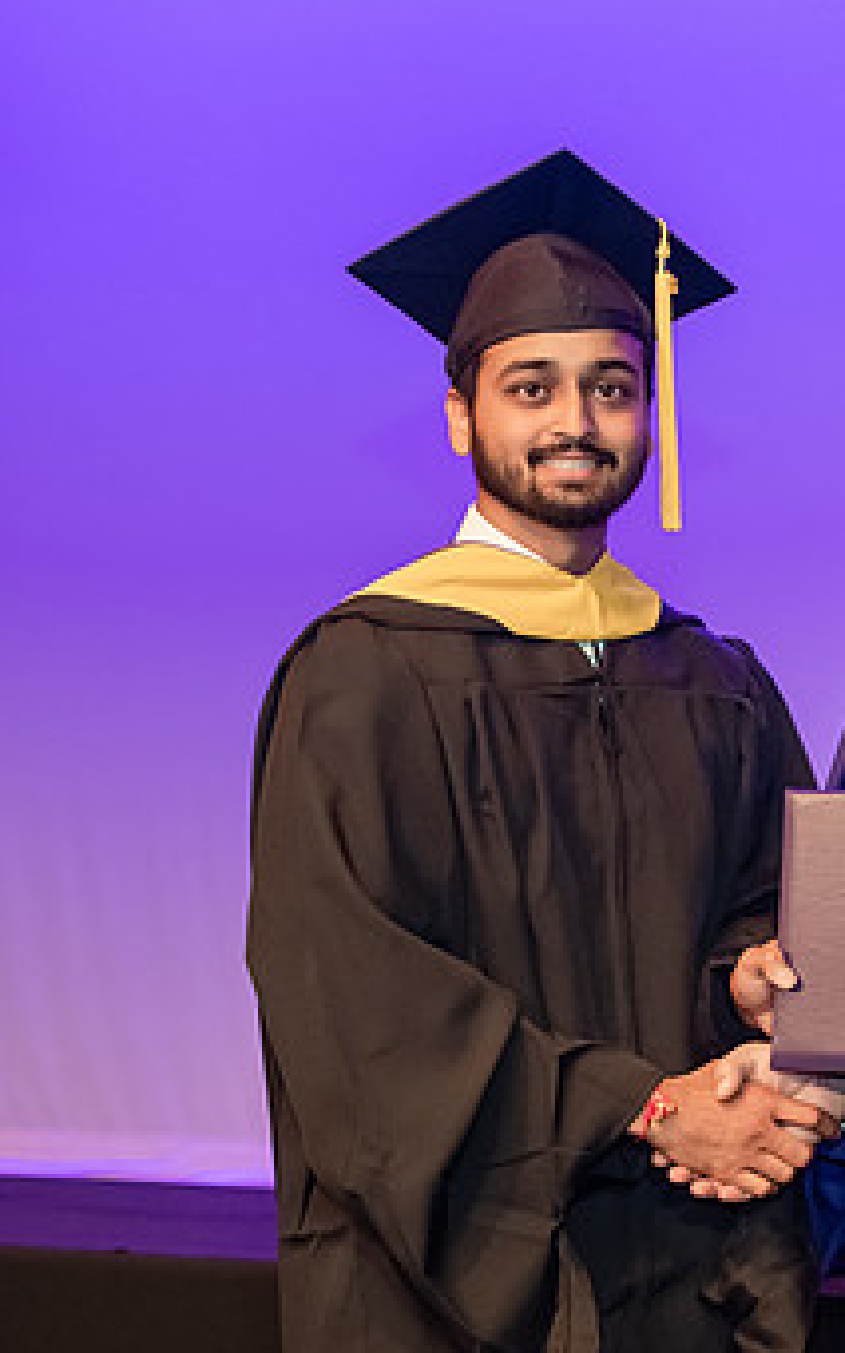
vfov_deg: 16.1
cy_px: 760
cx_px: 853
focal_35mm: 130
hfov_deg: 10.0
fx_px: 4792
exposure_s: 1/200
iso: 3200
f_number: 4
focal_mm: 75
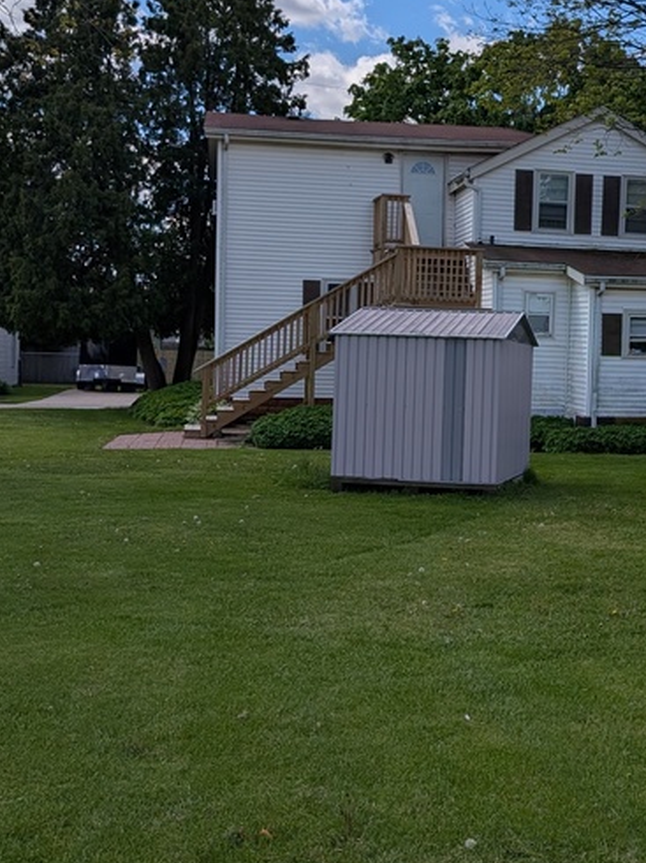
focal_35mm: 53
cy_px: 368
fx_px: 1320
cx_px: 476
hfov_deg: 27.2
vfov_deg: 36.1
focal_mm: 6.9
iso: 22
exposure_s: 1/1912
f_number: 1.68
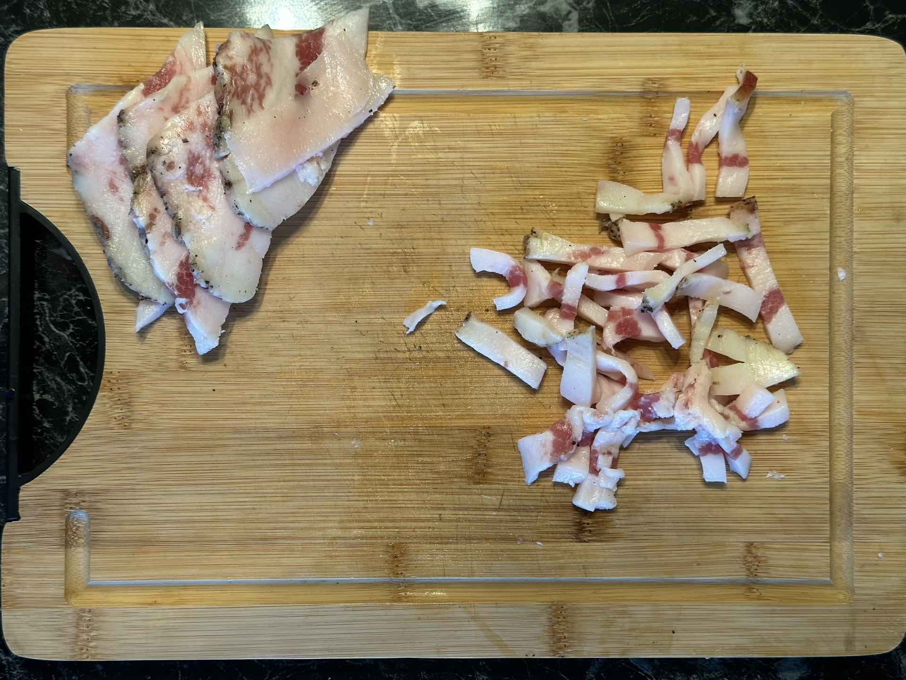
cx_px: 453
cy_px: 340
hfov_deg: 39.7
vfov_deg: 30.3
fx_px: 1256
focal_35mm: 48
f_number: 1.78
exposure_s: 1/50
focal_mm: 6.86
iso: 100
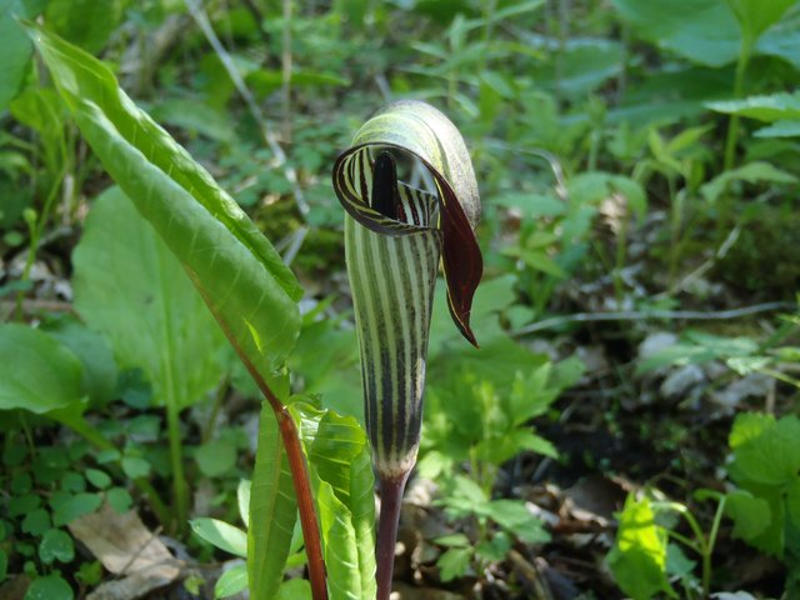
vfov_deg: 38.7
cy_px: 300
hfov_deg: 50.1
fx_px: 855
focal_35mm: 37
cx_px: 400
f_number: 4.7
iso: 200
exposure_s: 1/25
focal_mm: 6.64
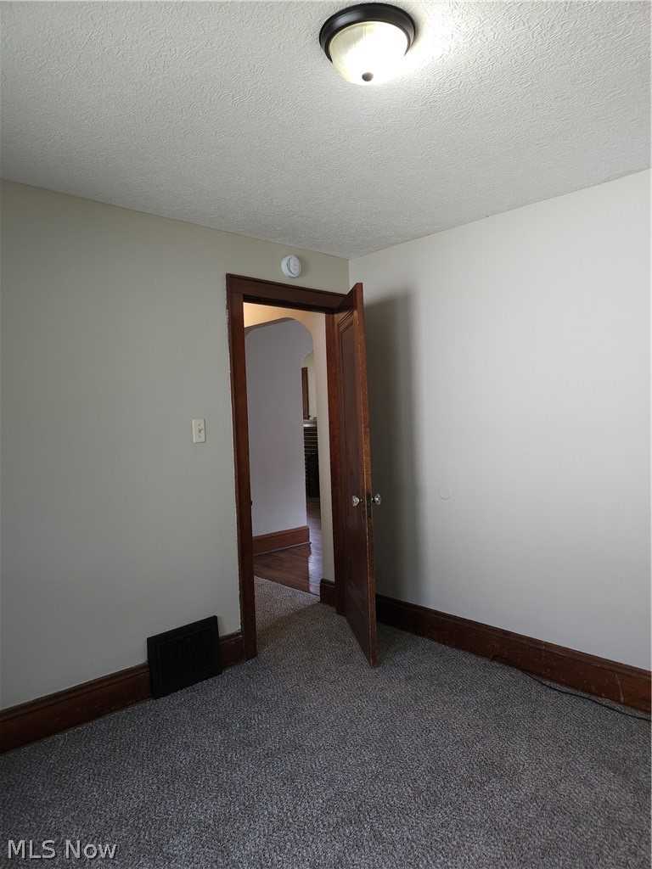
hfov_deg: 58.9
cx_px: 326
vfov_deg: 73.9
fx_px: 578
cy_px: 434
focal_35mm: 23
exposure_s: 1/60
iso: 125
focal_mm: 5.4
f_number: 1.8
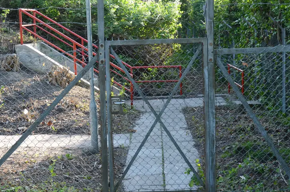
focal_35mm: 67
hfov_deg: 30.2
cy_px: 75
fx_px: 537
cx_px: 128
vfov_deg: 20.3
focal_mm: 27
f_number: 5.6
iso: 100
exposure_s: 1/60
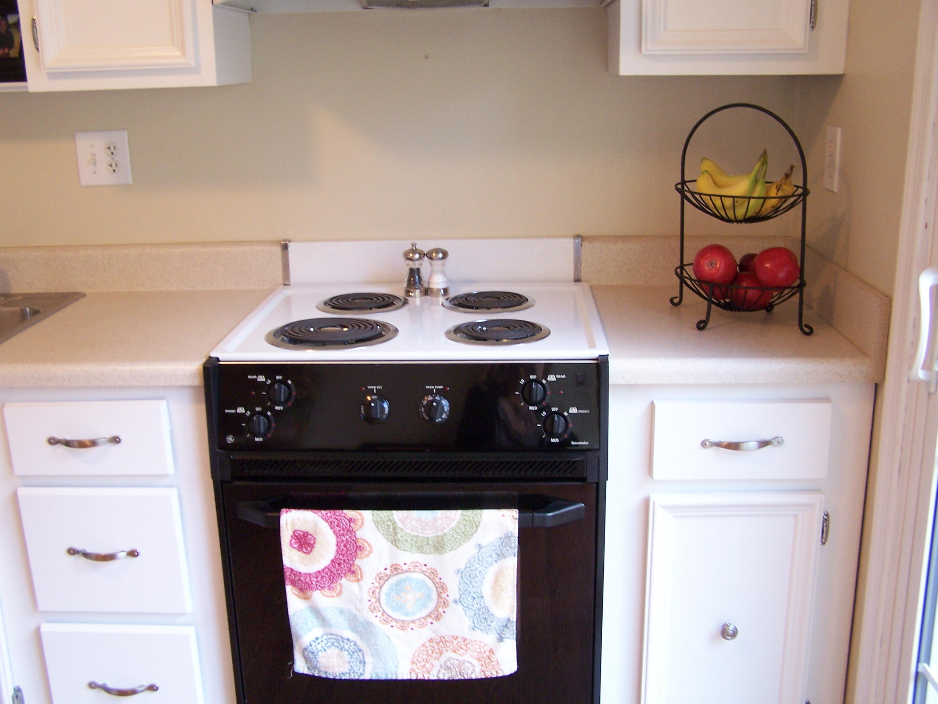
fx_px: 1030
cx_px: 469
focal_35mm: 38
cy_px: 352
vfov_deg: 37.7
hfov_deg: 49.0
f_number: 2.8
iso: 140
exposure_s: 1/13
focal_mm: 6.3
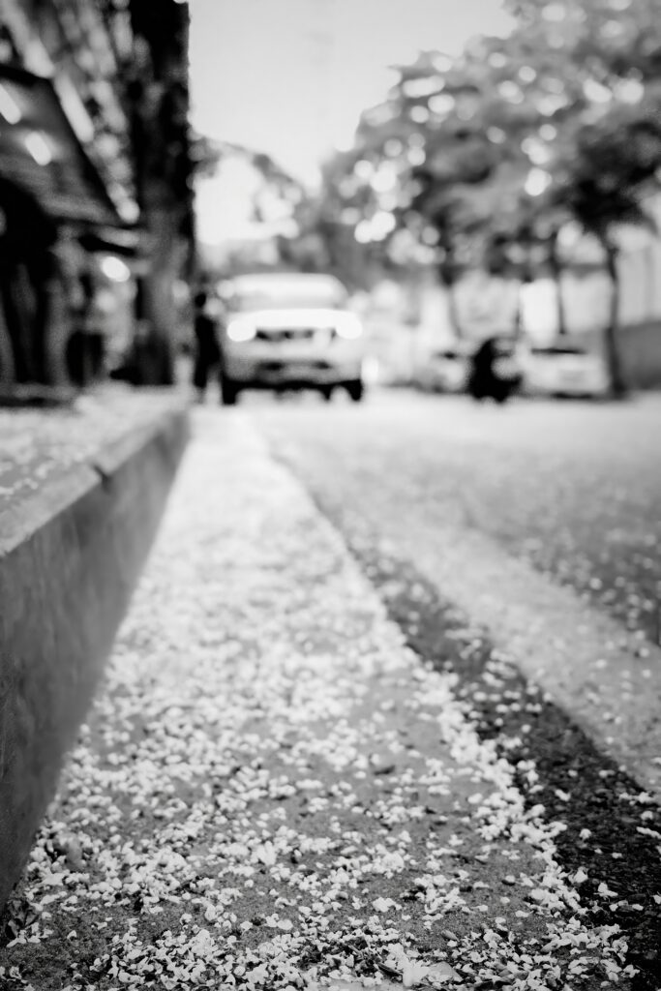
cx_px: 330
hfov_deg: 33.4
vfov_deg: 48.5
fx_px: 1101
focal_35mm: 40
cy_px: 496
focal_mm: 26
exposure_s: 1/50
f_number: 2.8
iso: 100
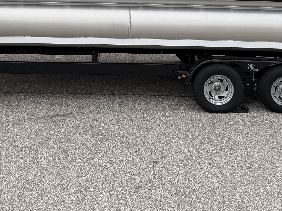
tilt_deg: -0.2
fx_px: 489
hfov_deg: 32.2
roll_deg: +0.9
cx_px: 132
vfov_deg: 22.4
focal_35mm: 60
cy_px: -46
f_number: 1.78
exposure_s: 1/805
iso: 80
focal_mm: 6.76
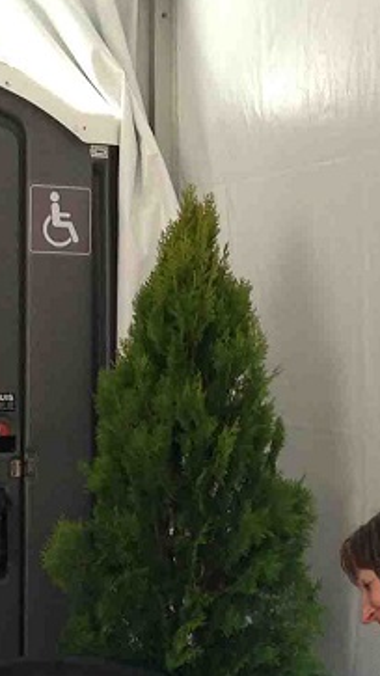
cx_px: 132
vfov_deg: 17.7
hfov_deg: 10.2
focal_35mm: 119
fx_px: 2133
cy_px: 642
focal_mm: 4.12
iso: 64
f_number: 2.4
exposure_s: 1/120
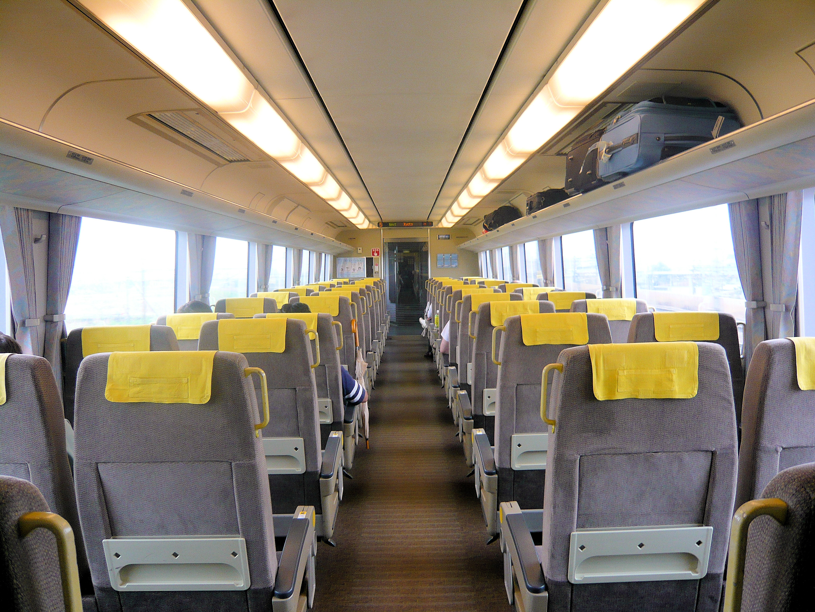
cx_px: 408
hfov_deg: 63.4
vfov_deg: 49.7
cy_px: 306
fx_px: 659
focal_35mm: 28
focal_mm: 4.6
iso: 100
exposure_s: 1/50
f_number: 2.8
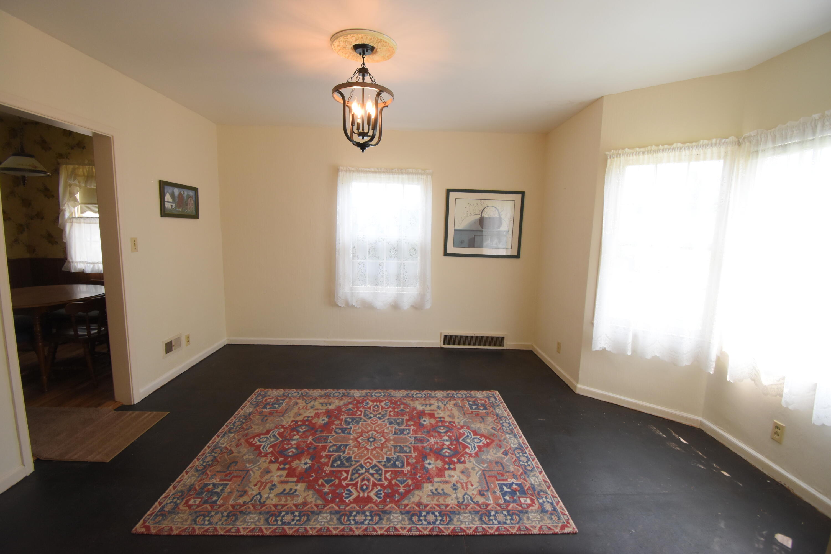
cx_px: 416
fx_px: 346
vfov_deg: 77.3
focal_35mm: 15
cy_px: 277
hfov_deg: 100.4
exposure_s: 1/160
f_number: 4.5
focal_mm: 10
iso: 800
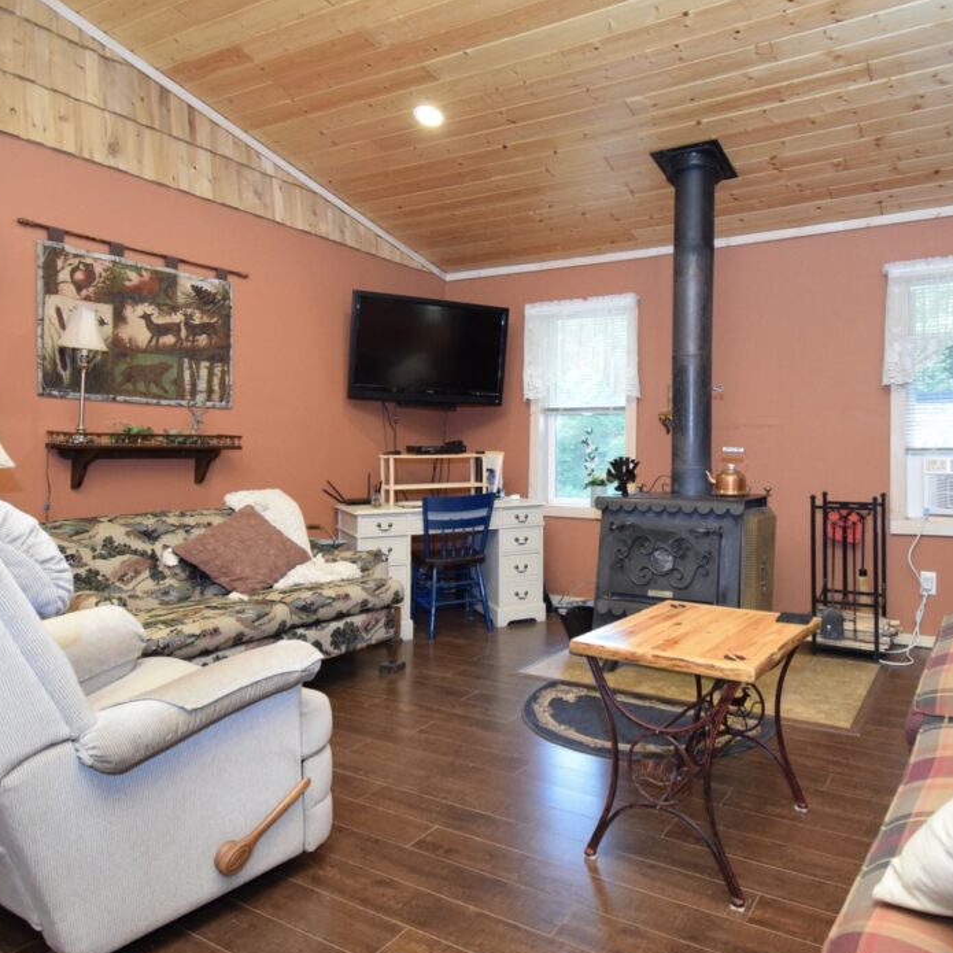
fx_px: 685
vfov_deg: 69.5
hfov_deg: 68.8
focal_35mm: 22
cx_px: 581
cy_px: 436
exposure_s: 1/60
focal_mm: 10
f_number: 4.5
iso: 2200
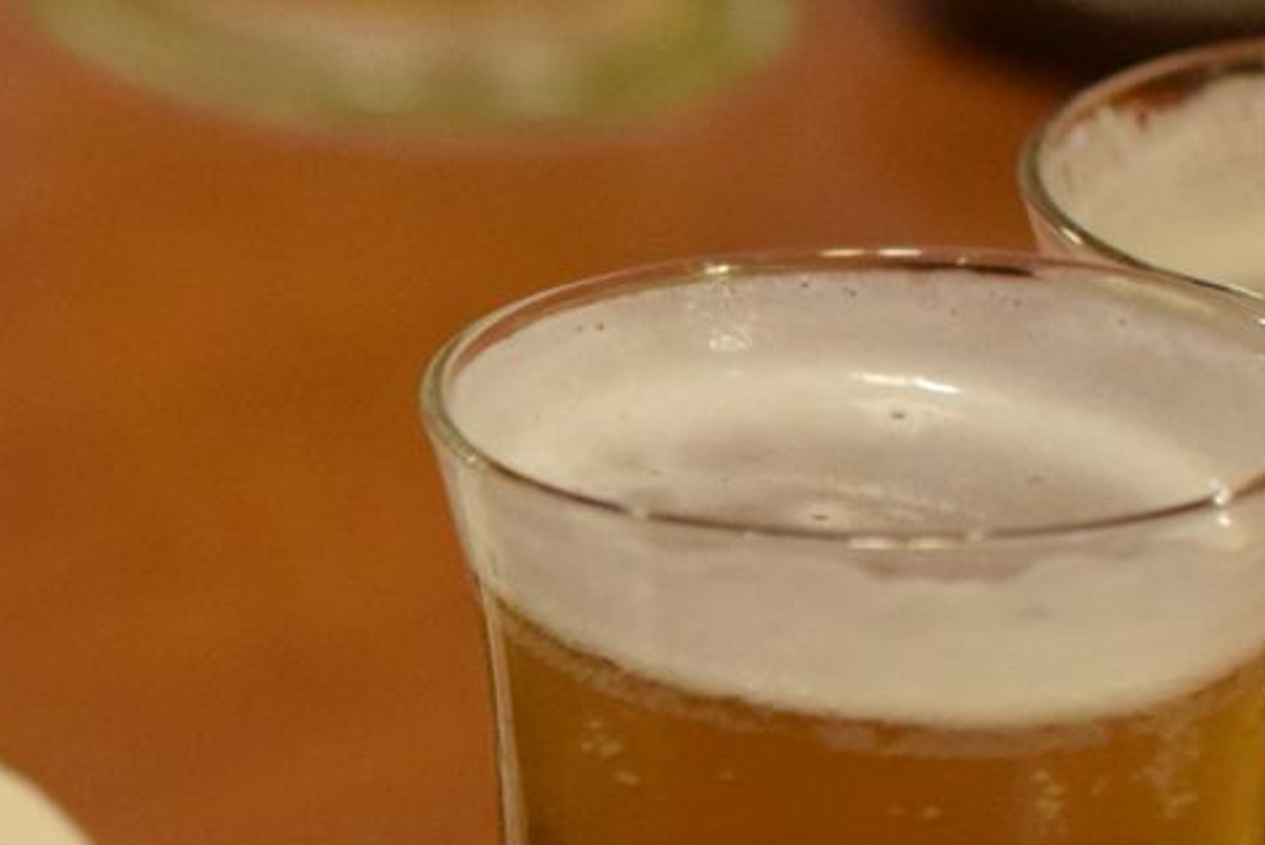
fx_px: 6645
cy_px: 870
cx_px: -183
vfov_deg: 7.2
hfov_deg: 10.7
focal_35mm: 189
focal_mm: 30
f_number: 3.5
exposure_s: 1/320
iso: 1600
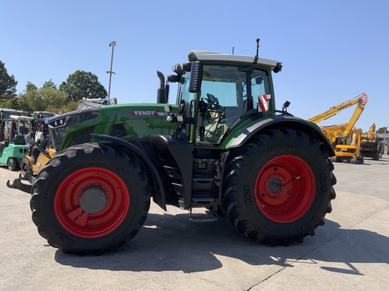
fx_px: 326
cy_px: 146
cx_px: 194
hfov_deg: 61.7
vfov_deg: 48.2
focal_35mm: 29
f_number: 1.8
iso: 16
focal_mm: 3
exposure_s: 1/1490
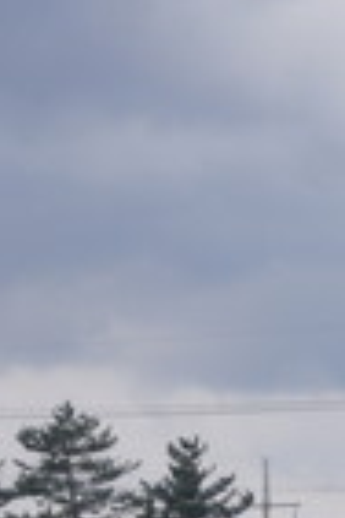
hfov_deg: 3.9
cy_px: 691
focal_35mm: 351
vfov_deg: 5.8
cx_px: 334
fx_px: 5047
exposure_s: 1/100
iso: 125
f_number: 5.6
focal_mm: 55
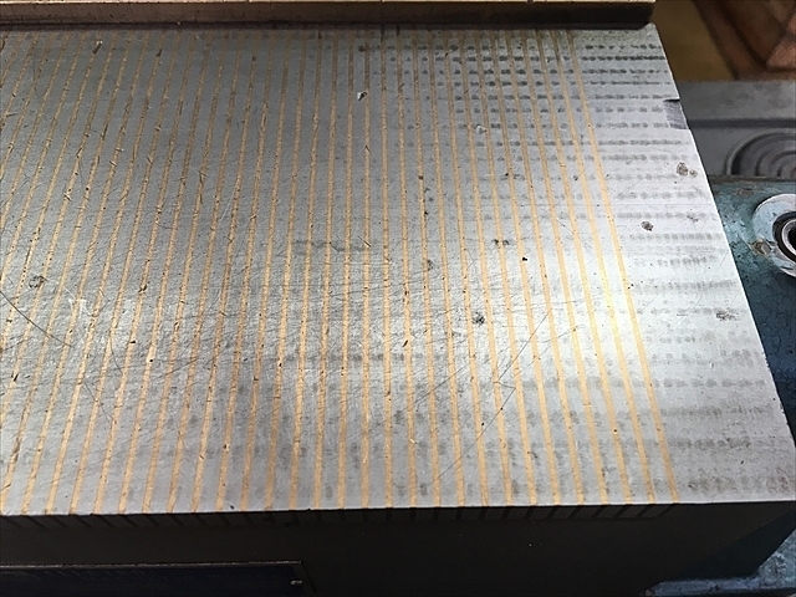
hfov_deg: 61.7
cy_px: 298
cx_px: 398
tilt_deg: -57.7
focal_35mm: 29
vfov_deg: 48.2
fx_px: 667
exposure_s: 1/30
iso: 25
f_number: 2.2
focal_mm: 4.15
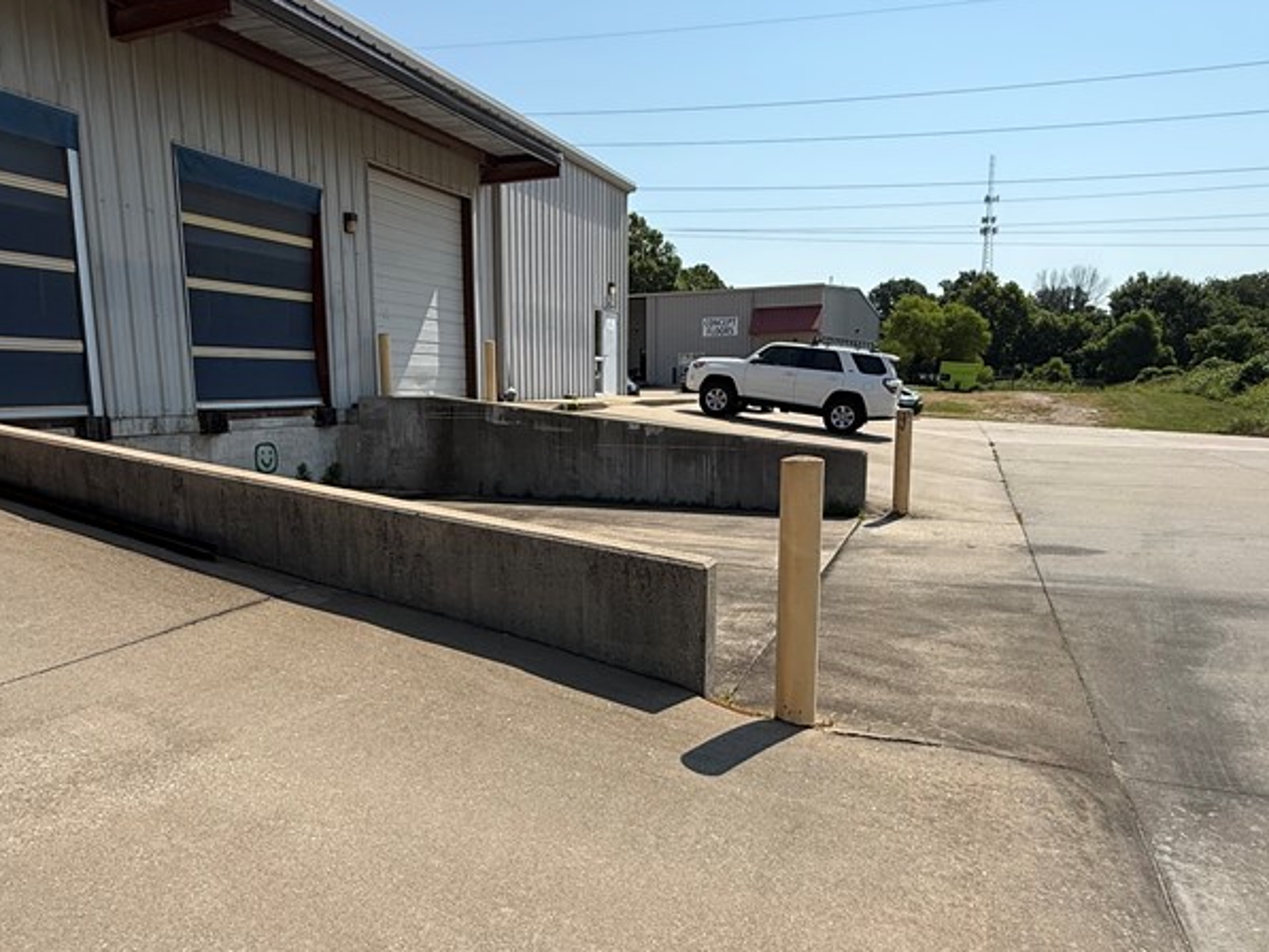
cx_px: 593
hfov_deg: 71.5
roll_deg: +0.9
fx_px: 880
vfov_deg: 56.7
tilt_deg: -7.2
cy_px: 523
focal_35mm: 24
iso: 50
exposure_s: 1/2320
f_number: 2.2
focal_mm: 2.22
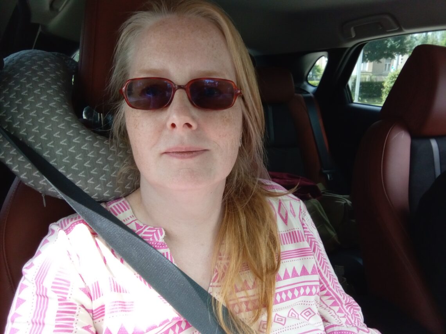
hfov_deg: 63.4
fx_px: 361
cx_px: 223
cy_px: 167
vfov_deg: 49.7
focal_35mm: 28
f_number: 2
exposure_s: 1/100
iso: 214
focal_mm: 2.75
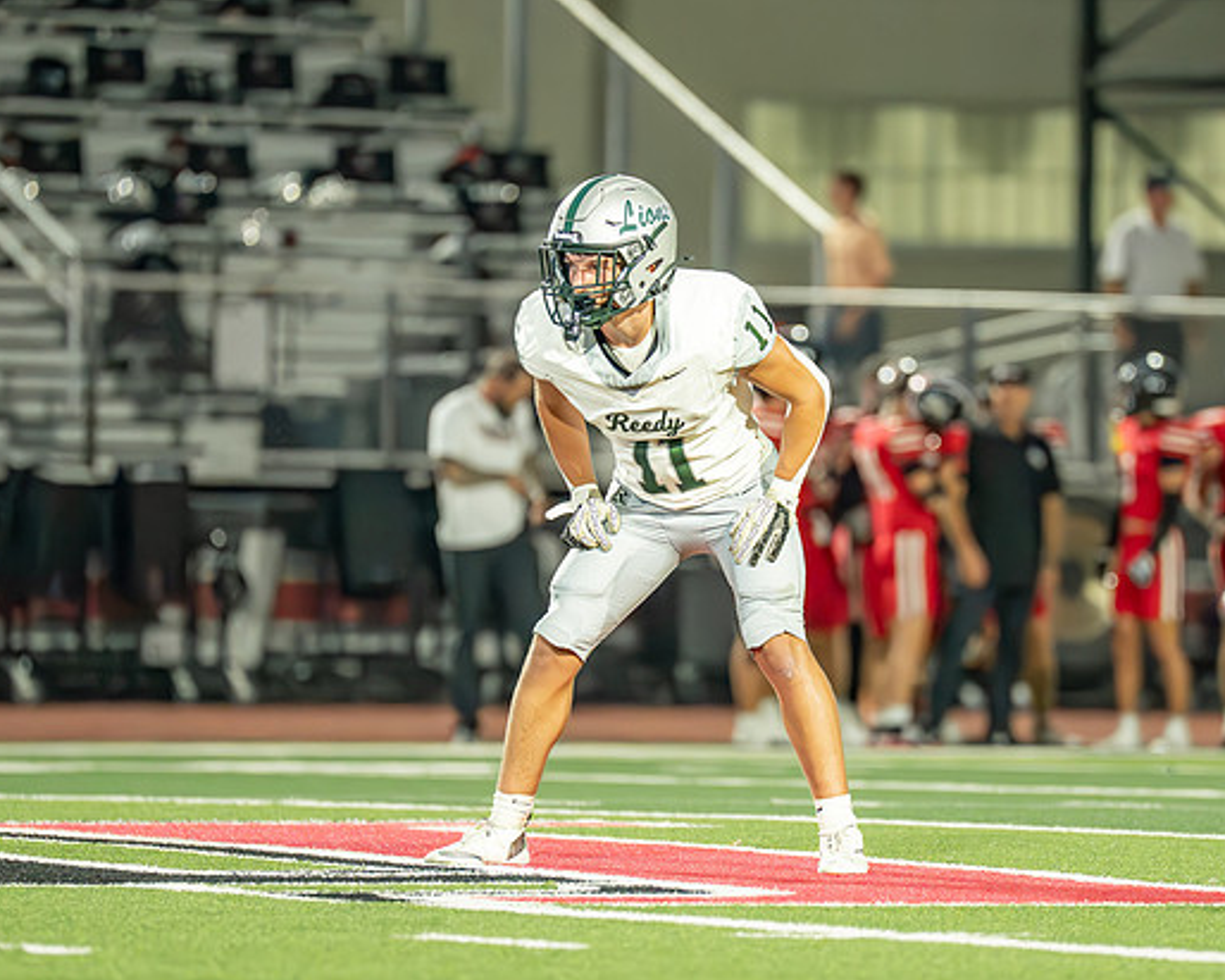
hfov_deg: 5.1
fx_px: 13811
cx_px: 759
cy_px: 522
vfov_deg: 4.1
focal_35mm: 381
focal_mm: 200
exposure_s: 1/1250
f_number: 2.8
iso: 6400
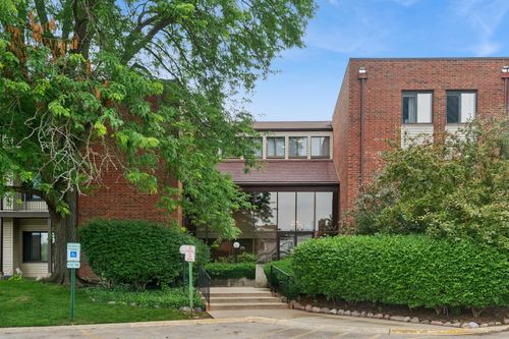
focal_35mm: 35
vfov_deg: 37.8
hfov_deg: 54.5
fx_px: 495
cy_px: 170
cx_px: 254
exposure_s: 1/200
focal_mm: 35
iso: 400
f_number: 8
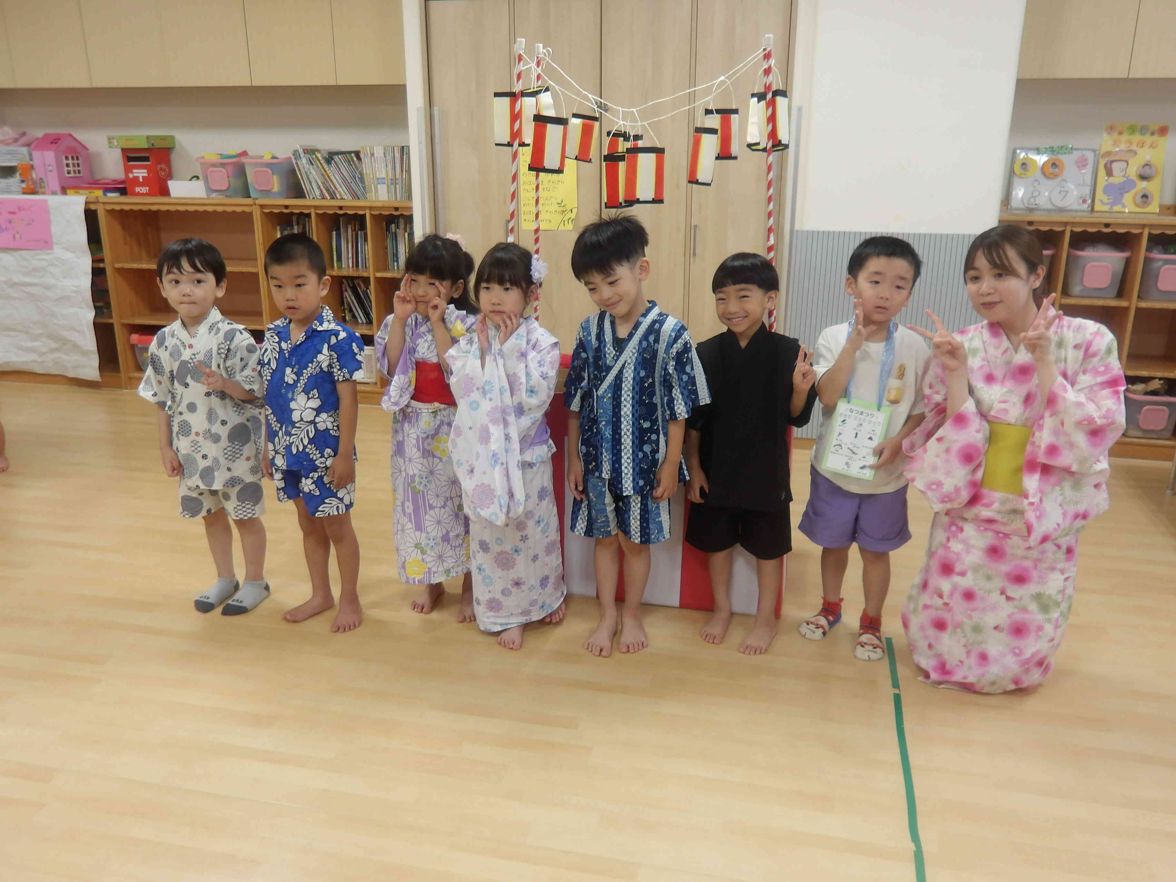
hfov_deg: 65.3
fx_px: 917
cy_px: 441
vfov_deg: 51.4
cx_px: 588
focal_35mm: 27
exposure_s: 1/42
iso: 100
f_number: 3
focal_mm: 4.9
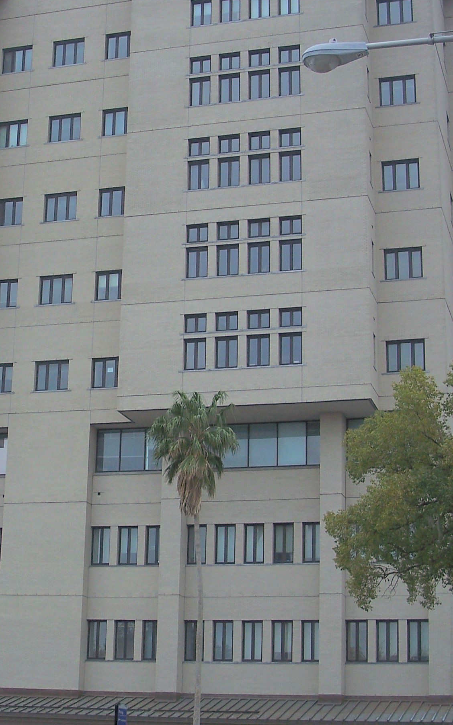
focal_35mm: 71
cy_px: 365
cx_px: 67
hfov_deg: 18.1
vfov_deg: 29.0
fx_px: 1402
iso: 64
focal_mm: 7.8
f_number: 2.8
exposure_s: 1/200
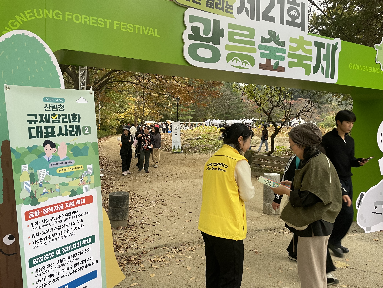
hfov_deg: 67.3
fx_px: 288
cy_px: 144
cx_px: 192
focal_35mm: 26
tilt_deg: -2.2
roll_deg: -1.1
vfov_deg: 53.1
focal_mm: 4.2
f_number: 1.6
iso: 125
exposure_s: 1/82
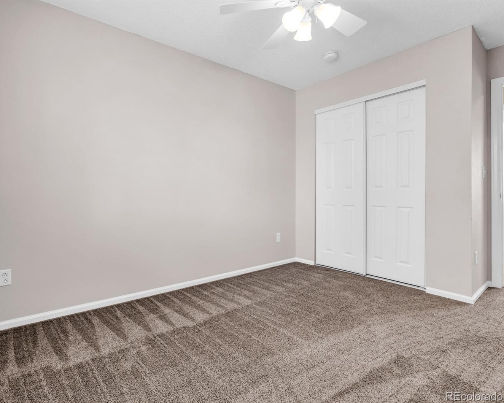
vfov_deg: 77.0
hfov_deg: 88.6
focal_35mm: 17
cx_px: 203
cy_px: 202
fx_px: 254
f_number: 10
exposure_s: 1/8
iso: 400
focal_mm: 10
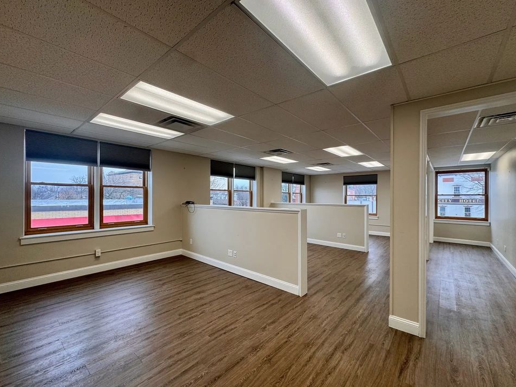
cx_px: 269
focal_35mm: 15
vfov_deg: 81.7
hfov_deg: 98.1
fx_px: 224
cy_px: 198
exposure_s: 1/120
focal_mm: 2.22
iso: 80
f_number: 2.2
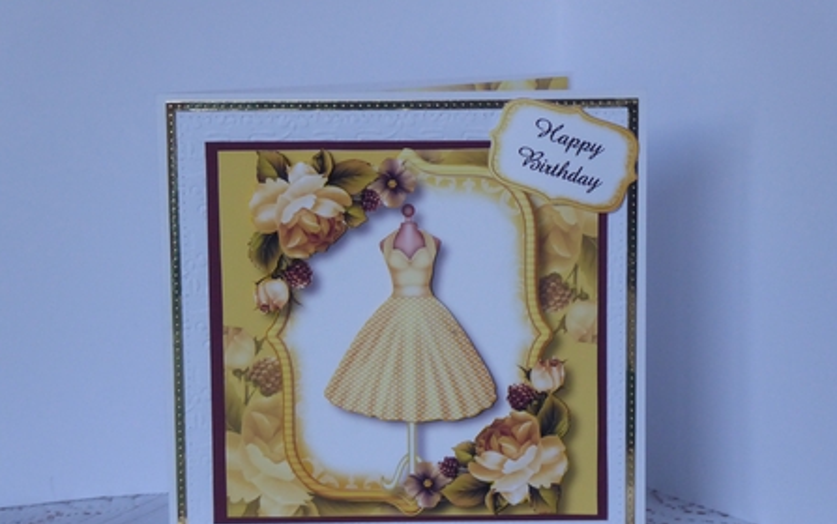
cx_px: 419
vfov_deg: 13.5
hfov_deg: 21.4
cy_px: 302
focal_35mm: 97
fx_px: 2214
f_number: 4.8
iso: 400
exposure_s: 1/60
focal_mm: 15
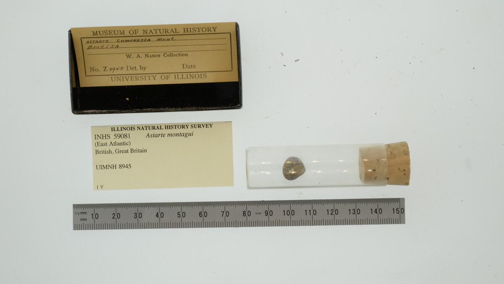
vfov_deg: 19.1
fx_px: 842
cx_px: 252
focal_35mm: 63
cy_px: 139
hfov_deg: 33.3
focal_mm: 60
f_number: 32
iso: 100
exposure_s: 1/13
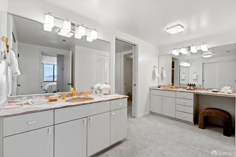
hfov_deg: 96.7
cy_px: 78
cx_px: 118
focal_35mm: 16
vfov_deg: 73.7
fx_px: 105
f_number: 8
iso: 800
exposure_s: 1/20
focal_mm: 16
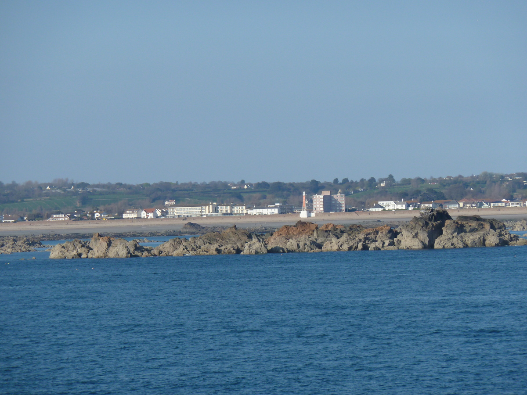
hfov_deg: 9.4
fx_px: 3197
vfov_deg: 7.1
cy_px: 198
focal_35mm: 210
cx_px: 264
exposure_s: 1/640
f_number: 5
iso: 100
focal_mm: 34.4
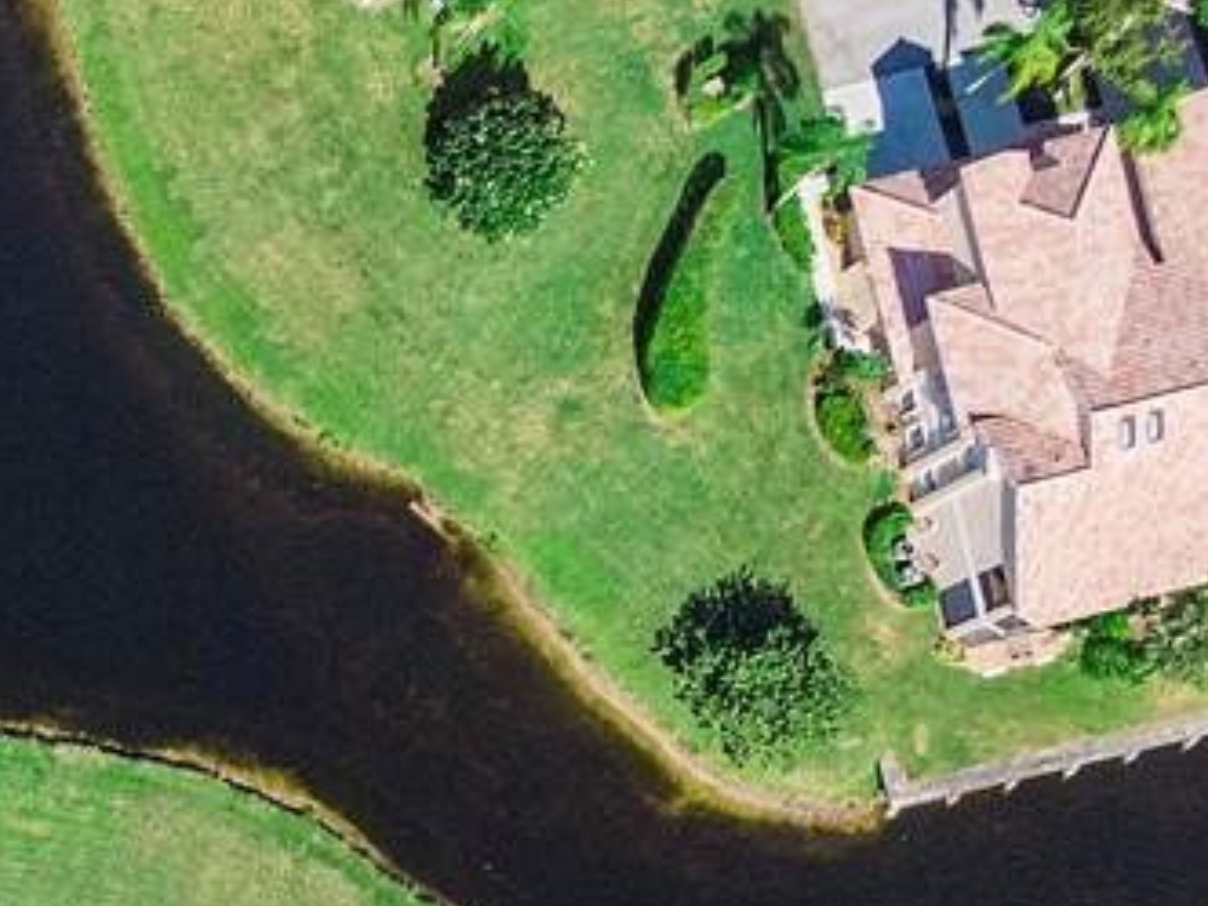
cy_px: 1217
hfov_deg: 22.3
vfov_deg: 18.4
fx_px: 2582
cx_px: -531
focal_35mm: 74
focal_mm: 4.39
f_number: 2.8
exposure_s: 1/1000
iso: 100
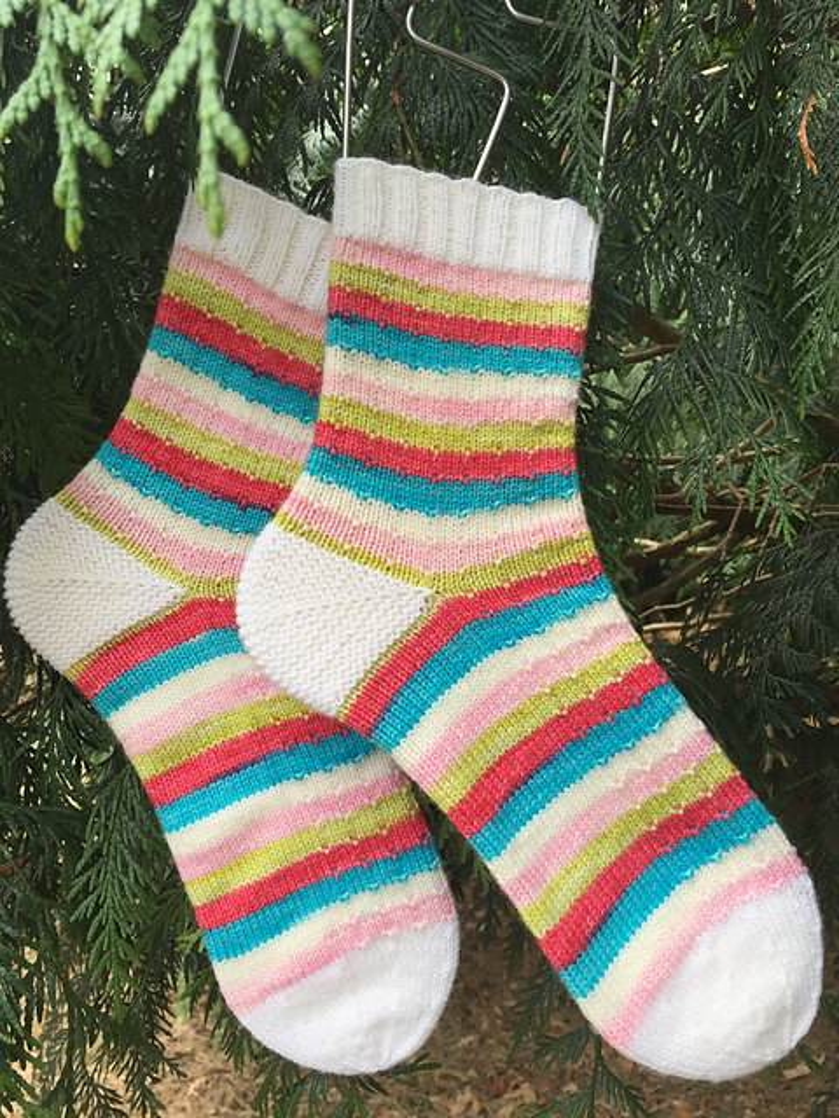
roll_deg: -1.2
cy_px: 559
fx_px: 937
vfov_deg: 61.7
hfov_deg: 48.2
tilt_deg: -6.7
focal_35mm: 29
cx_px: 420
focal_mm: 4.15
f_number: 2.2
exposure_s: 1/100
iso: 50
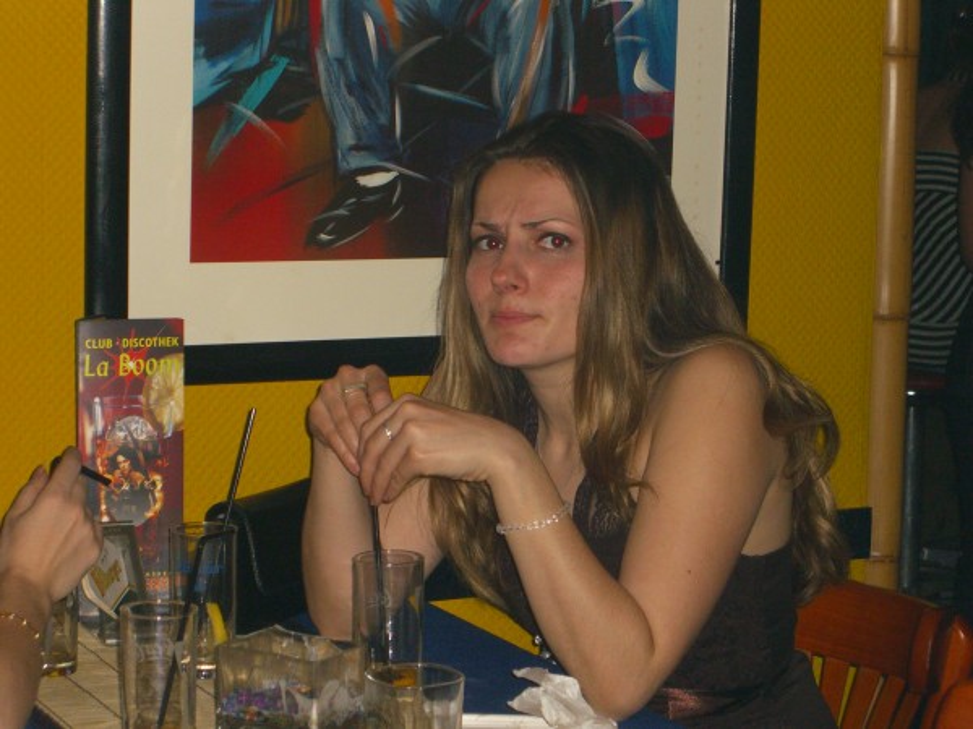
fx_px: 3204
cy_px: 364
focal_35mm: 114
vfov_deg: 13.0
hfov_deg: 17.3
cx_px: 486
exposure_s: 1/60
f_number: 5.1
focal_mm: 23.7
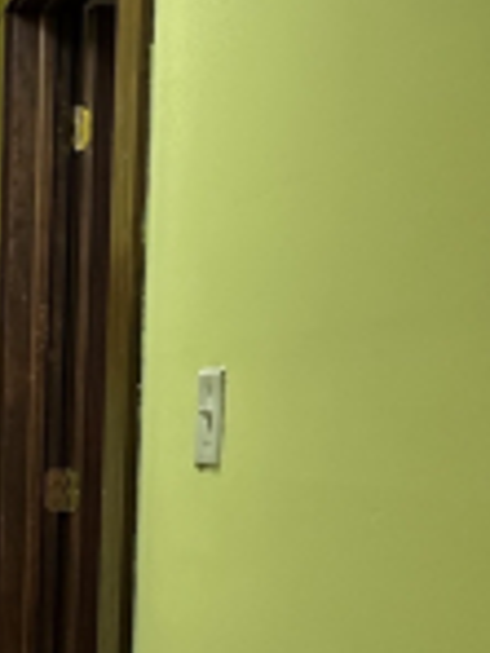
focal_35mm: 63
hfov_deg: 18.6
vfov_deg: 30.0
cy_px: 523
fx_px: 1189
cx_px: -371
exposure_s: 1/60
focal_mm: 2.22
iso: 200
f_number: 2.2
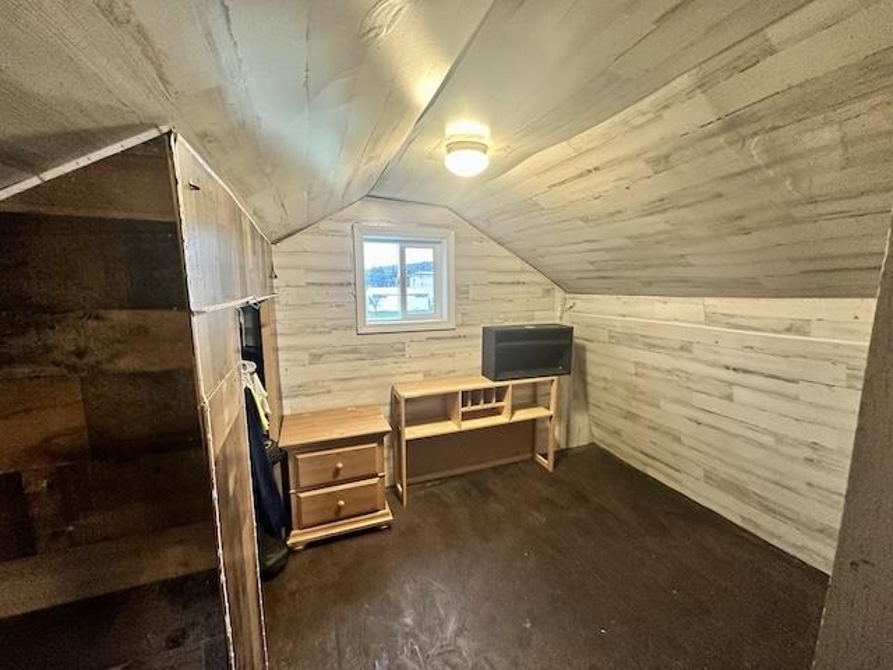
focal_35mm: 14
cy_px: 335
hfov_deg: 102.1
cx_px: 446
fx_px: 361
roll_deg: +0.2
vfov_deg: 85.7
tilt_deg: -7.7
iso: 250
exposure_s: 1/60
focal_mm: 2.22
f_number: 2.2
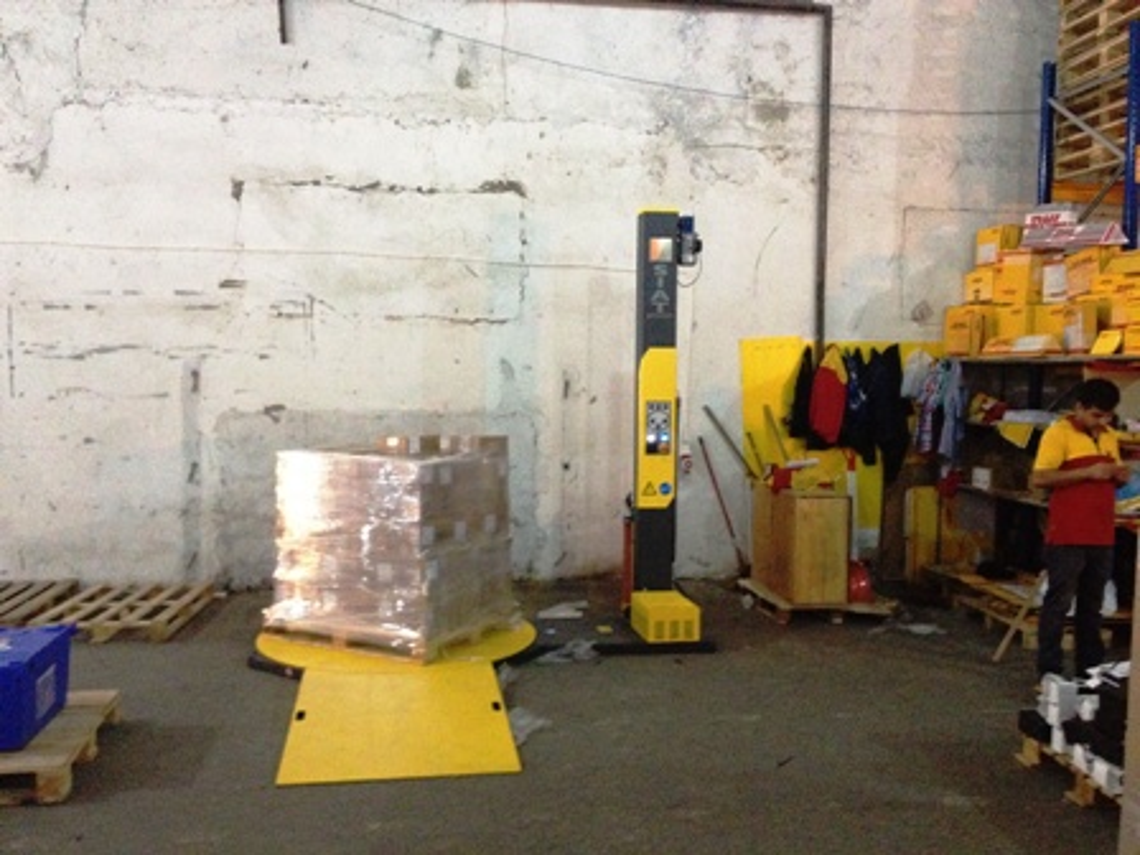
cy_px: 428
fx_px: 1153
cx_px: 570
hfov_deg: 52.6
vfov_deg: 40.7
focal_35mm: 35
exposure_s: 1/15
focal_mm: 4.28
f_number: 2.4
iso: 640
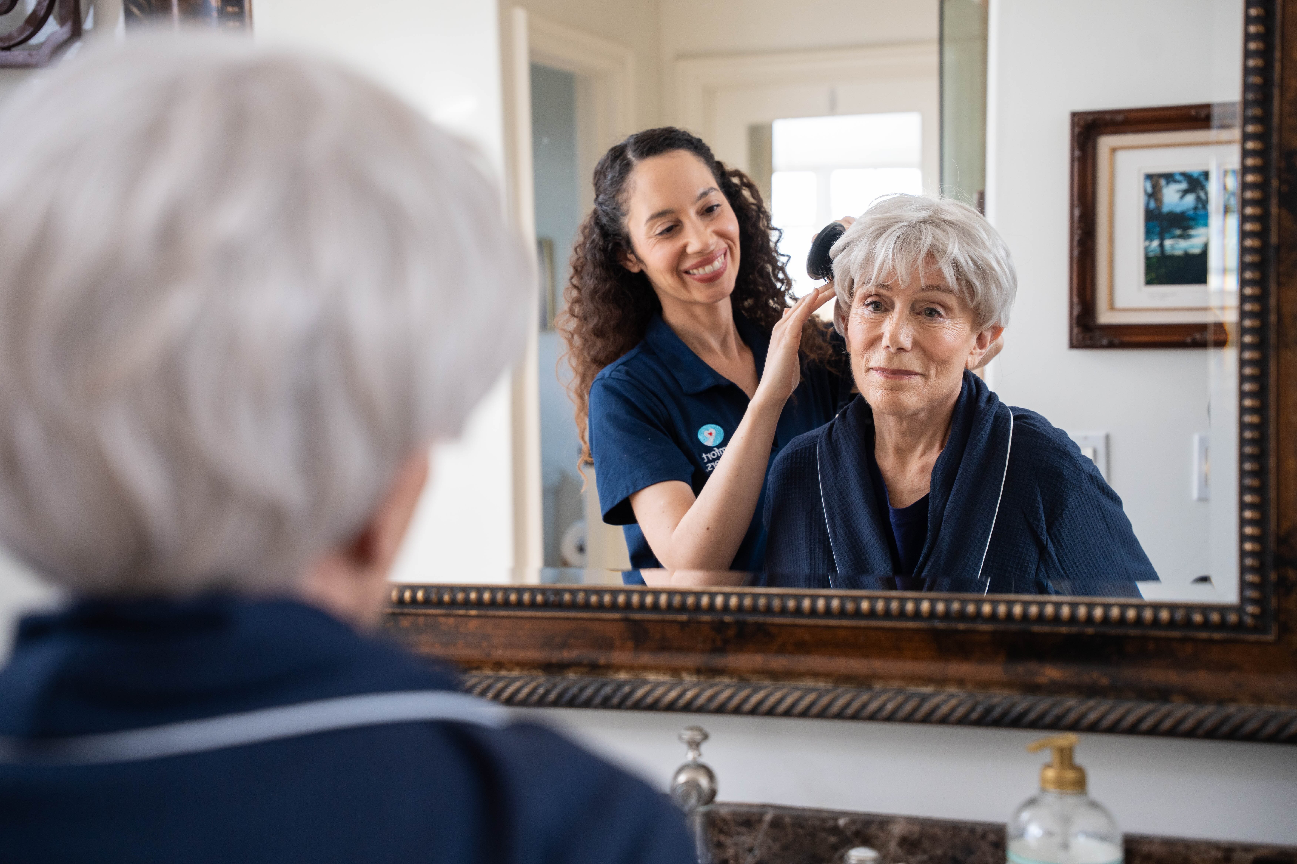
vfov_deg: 23.9
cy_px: 432
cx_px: 648
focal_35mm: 57
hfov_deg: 35.2
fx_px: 2043
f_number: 4
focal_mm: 56.7
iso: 800
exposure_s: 1/200
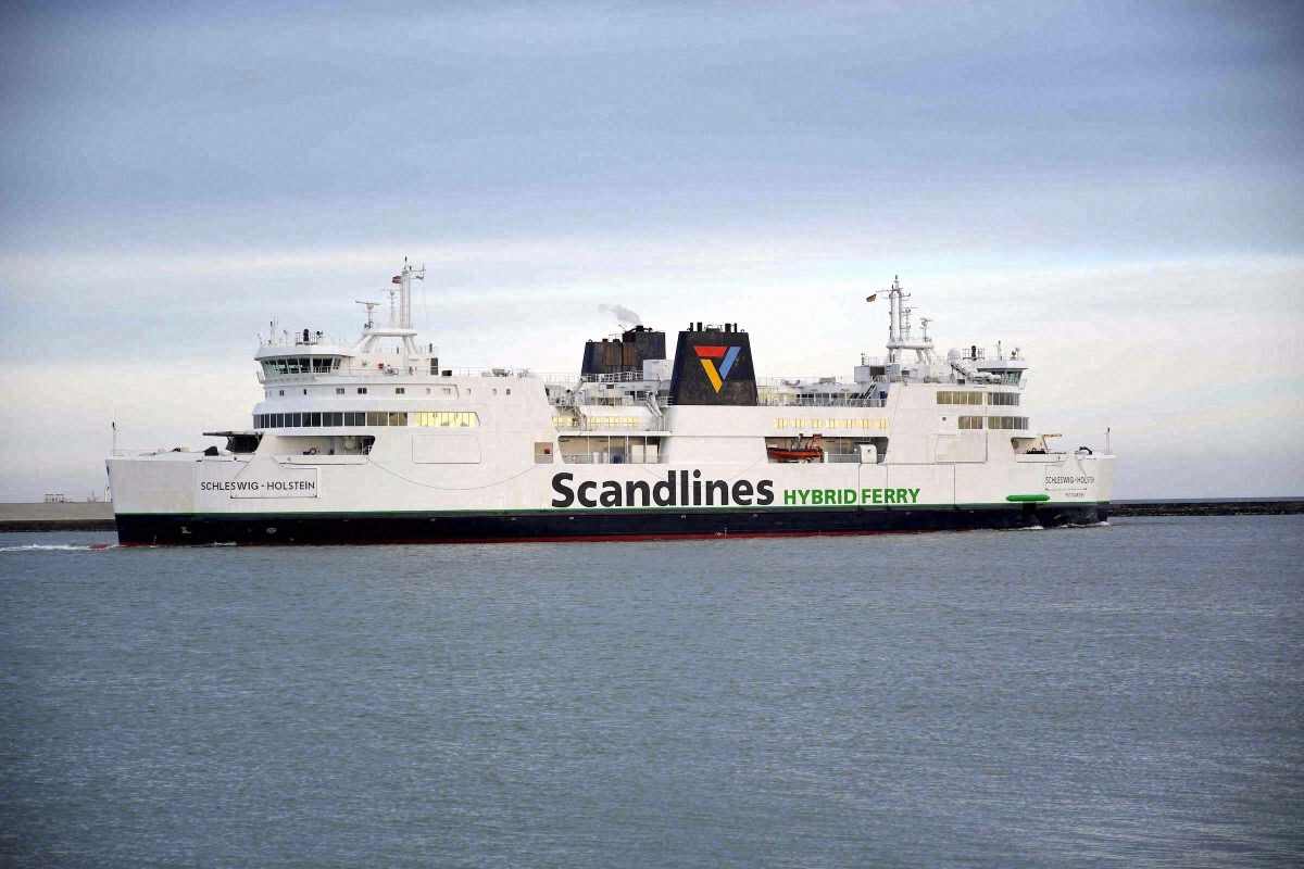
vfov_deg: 19.5
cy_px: 434
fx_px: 2535
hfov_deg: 28.8
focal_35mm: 70
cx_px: 652
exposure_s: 1/400
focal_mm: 70
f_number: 4
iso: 100
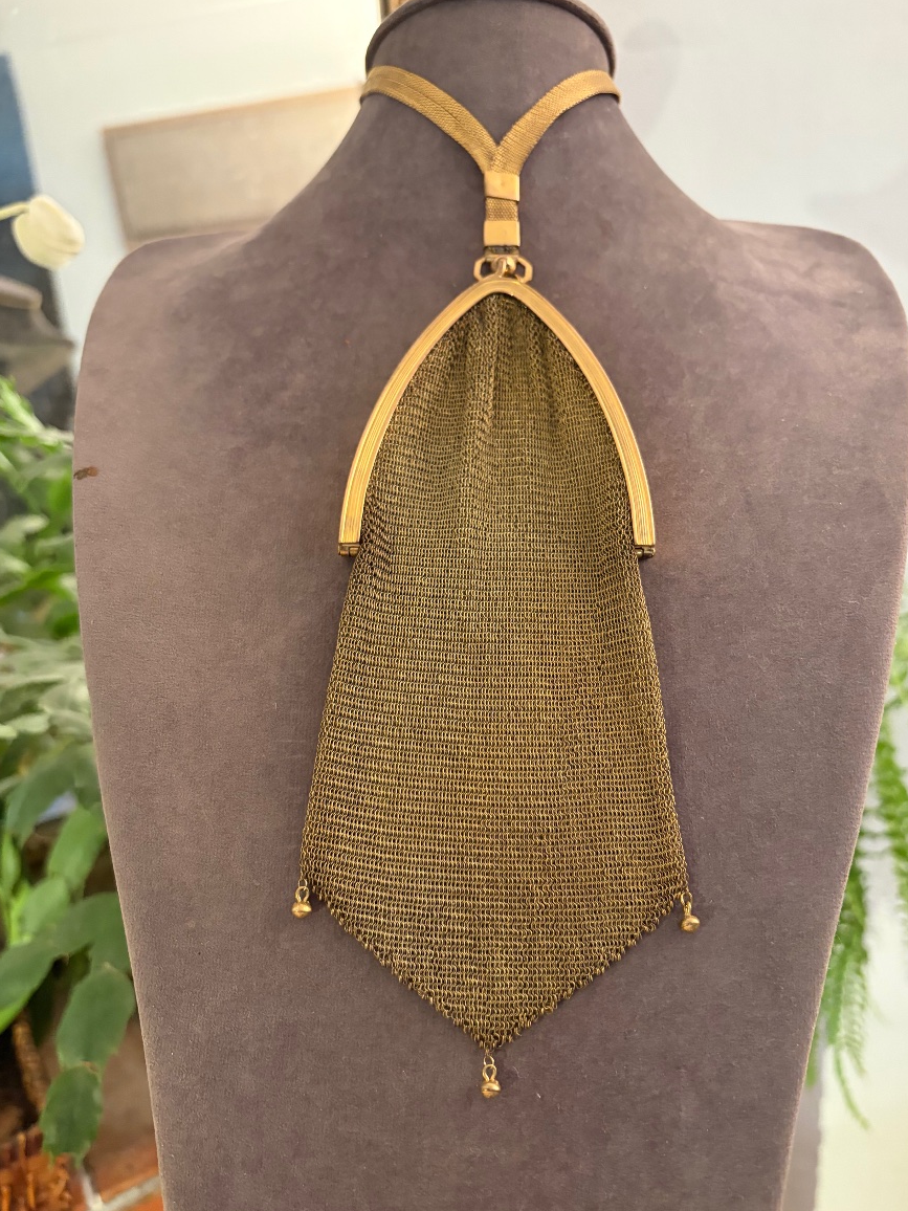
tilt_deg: -17.7
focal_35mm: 27
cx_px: 467
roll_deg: +2.3
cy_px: 624
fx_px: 944
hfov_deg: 51.3
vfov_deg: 65.3
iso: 400
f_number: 1.6
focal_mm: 5.96
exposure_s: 1/50
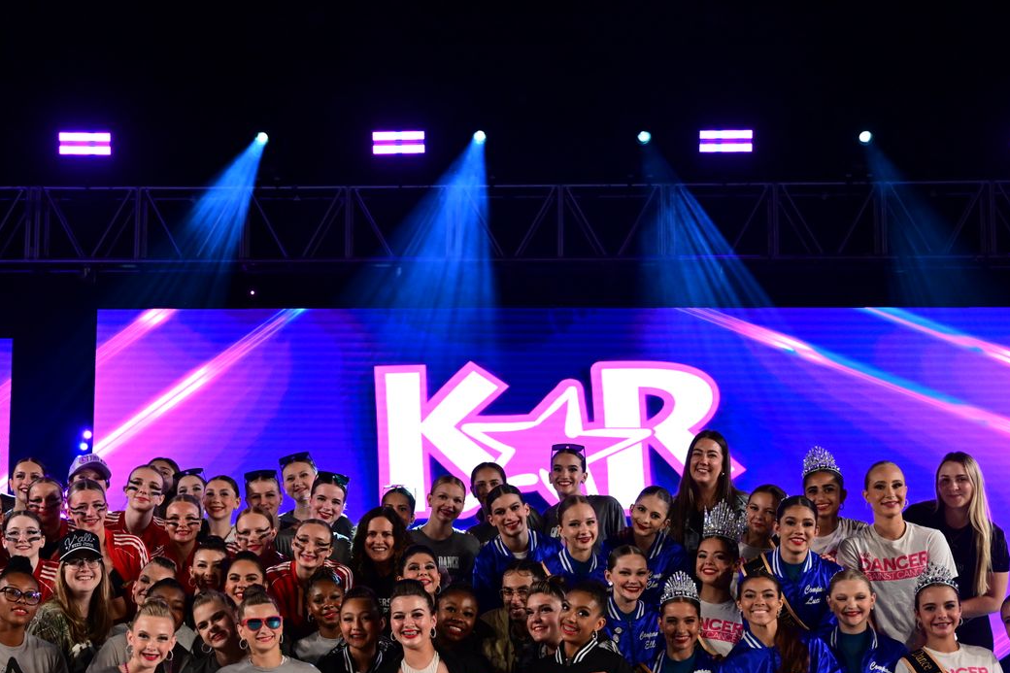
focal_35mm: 75
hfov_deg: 26.9
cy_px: 421
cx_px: 385
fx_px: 2104
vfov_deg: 18.1
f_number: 3.2
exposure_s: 1/800
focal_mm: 52
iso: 2000
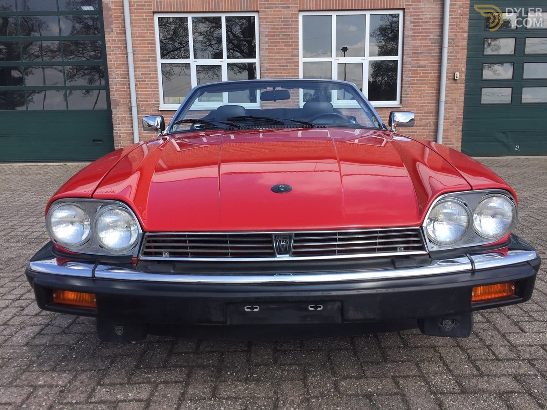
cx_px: 274
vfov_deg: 48.2
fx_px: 458
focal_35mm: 29
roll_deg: -0.5
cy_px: 205
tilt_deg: -9.5
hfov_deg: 61.7
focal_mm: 4.15
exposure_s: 1/964
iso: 32
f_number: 2.2
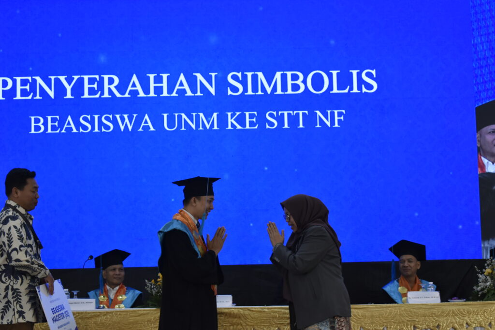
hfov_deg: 24.6
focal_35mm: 82
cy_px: 165
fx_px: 1134
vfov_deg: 16.6
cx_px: 248
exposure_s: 1/60
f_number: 5.6
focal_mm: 55
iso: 1100
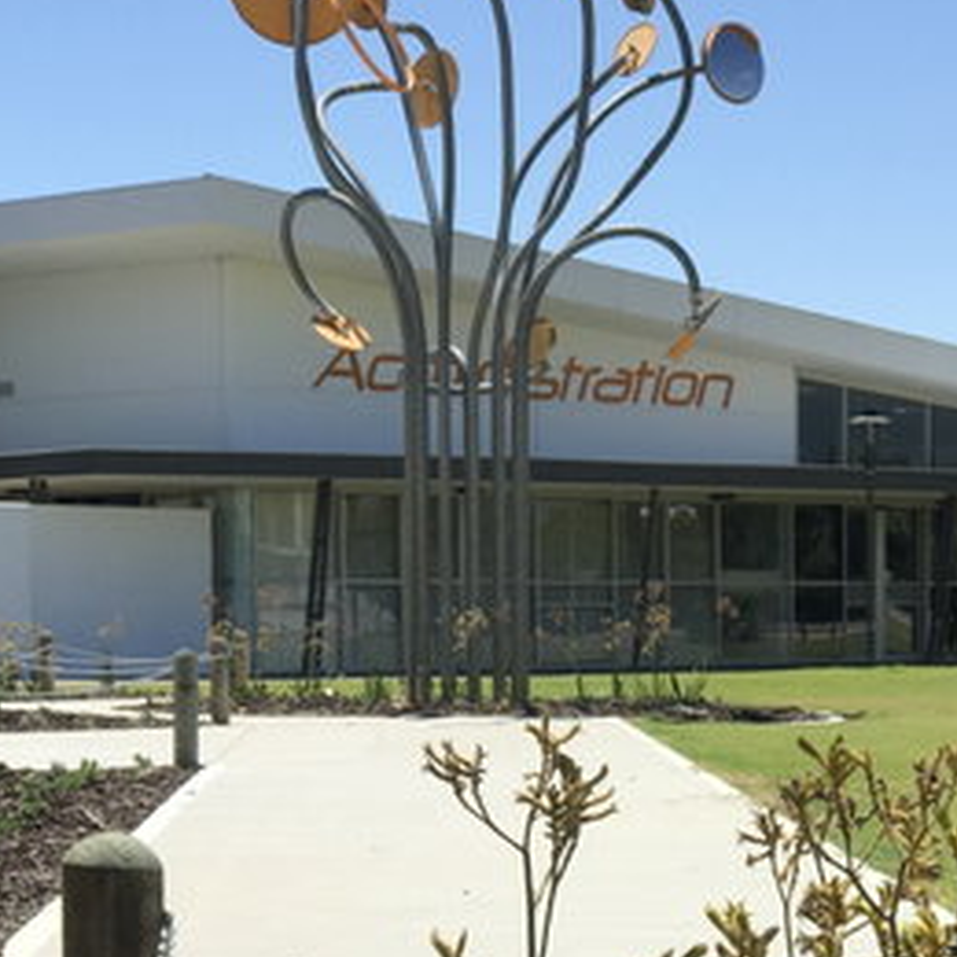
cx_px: 670
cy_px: 946
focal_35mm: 124
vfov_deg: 13.9
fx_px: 3878
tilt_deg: -5.0
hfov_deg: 14.0
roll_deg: +0.5
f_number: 2.8
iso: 20
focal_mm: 6.6
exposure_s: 1/1429
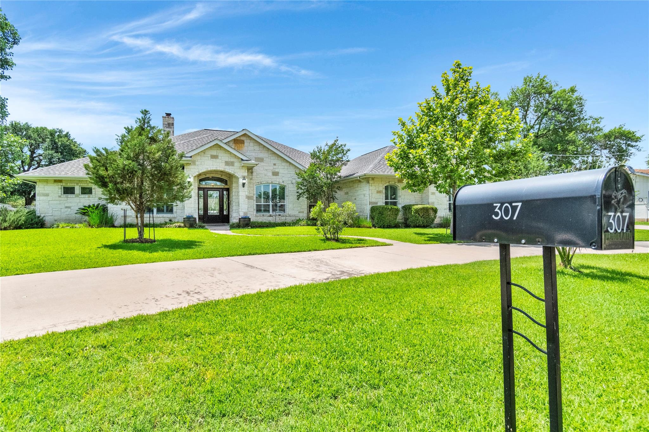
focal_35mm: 18
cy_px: 216
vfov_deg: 67.3
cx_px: 324
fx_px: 324
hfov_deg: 90.0
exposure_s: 1/8000
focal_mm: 12
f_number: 4.8
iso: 1250
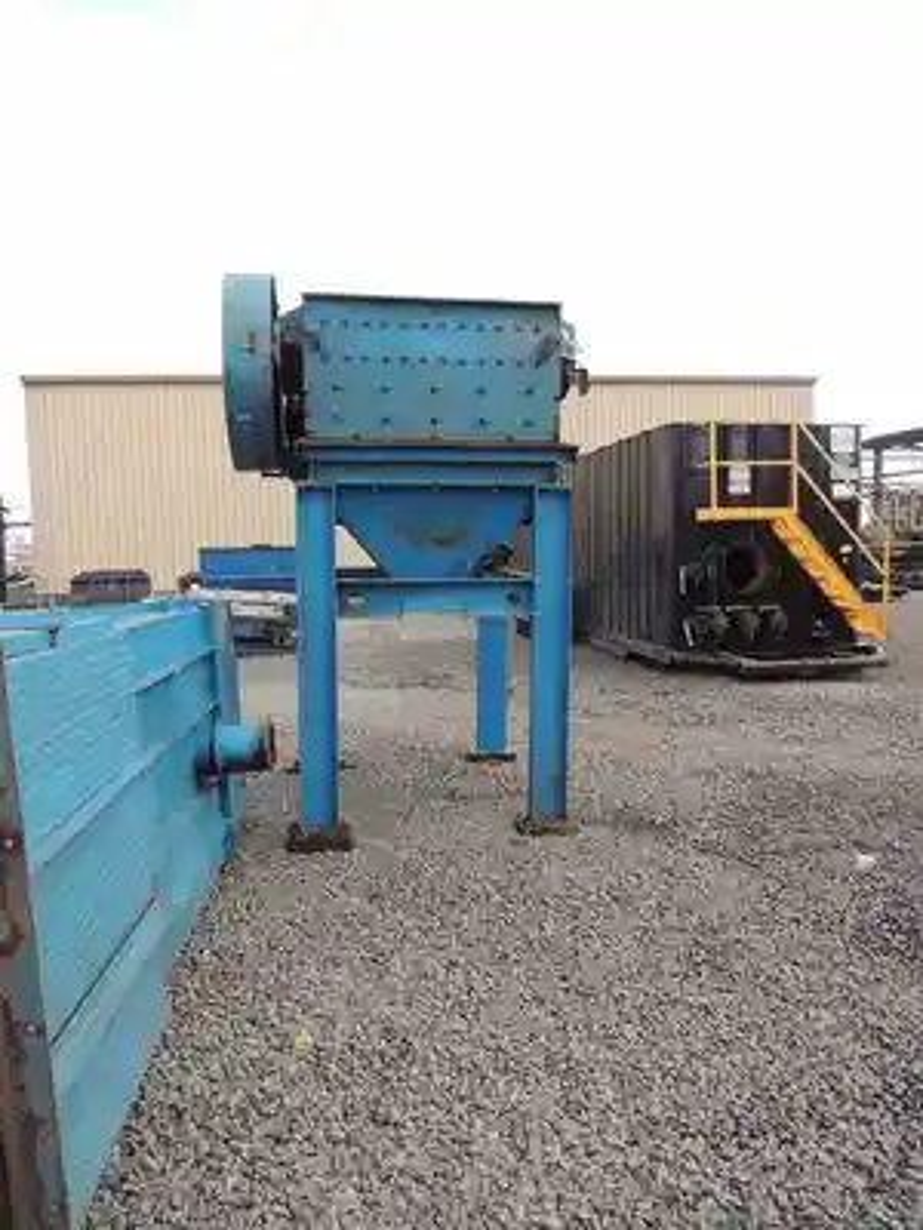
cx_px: 462
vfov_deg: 71.6
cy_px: 615
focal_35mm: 24
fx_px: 853
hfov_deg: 56.8
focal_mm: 4.3
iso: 100
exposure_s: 1/320
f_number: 3
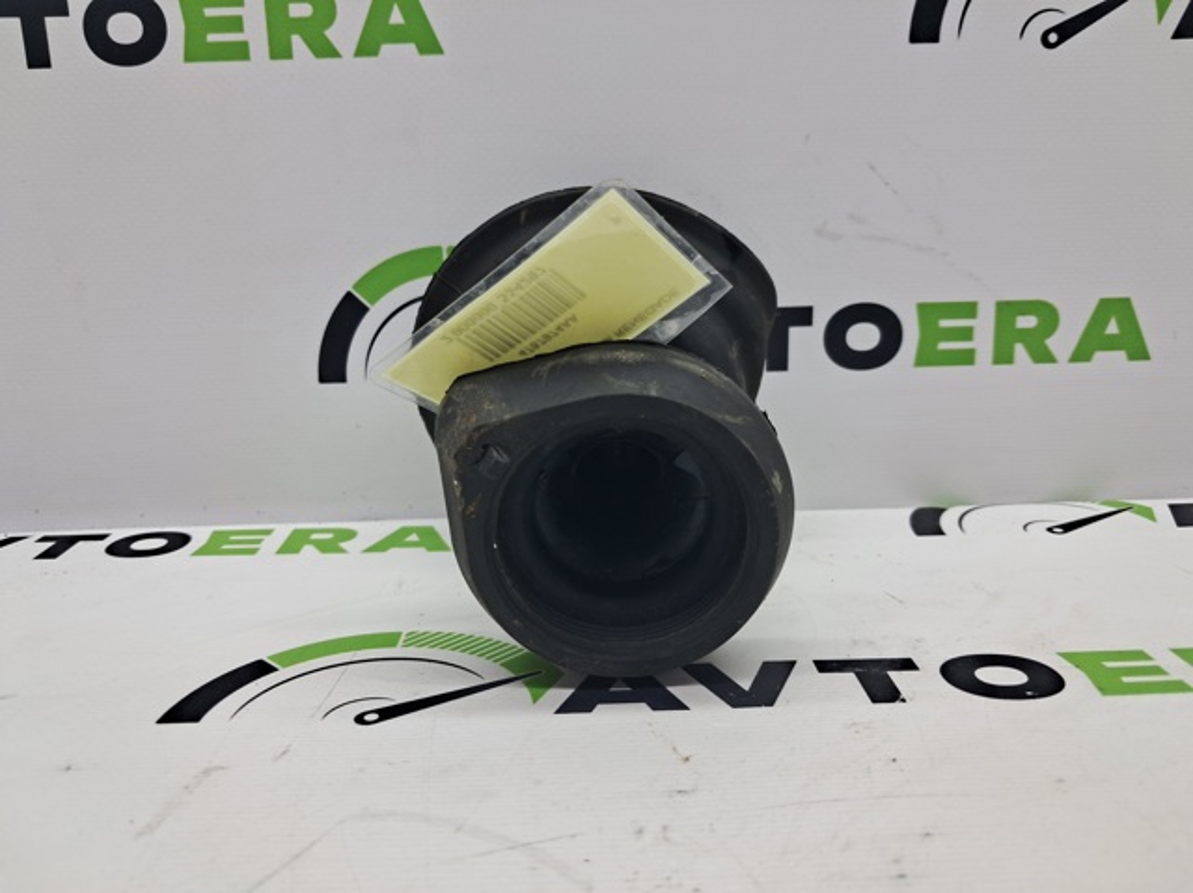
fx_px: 930
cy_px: 446
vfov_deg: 51.3
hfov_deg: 65.4
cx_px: 596
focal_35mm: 27
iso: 50
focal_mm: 4
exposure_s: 1/100
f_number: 1.8
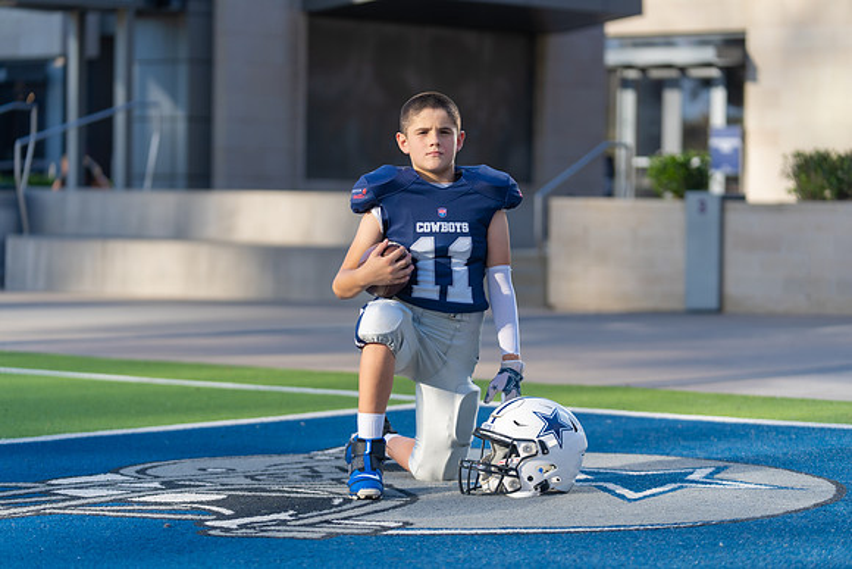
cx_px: 426
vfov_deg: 13.4
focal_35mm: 102
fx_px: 2414
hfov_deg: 20.0
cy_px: 284
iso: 100
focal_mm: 102
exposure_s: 1/640
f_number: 2.8
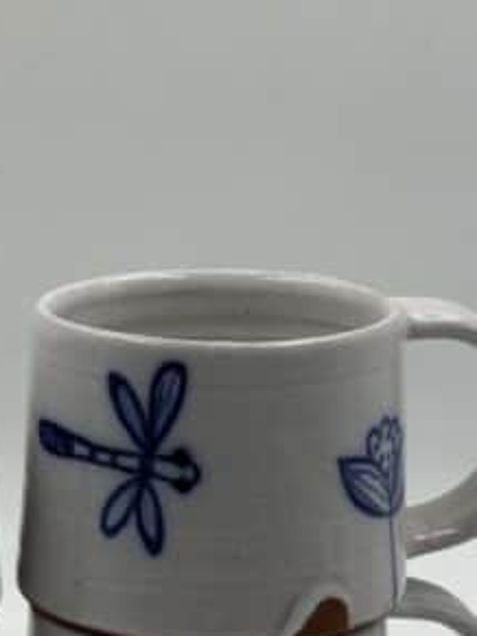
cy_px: 560
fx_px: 2427
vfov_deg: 14.8
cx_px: 13
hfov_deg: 11.1
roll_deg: -0.2
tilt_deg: -19.5
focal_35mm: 132
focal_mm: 6.86
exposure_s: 1/714
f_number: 1.78
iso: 64
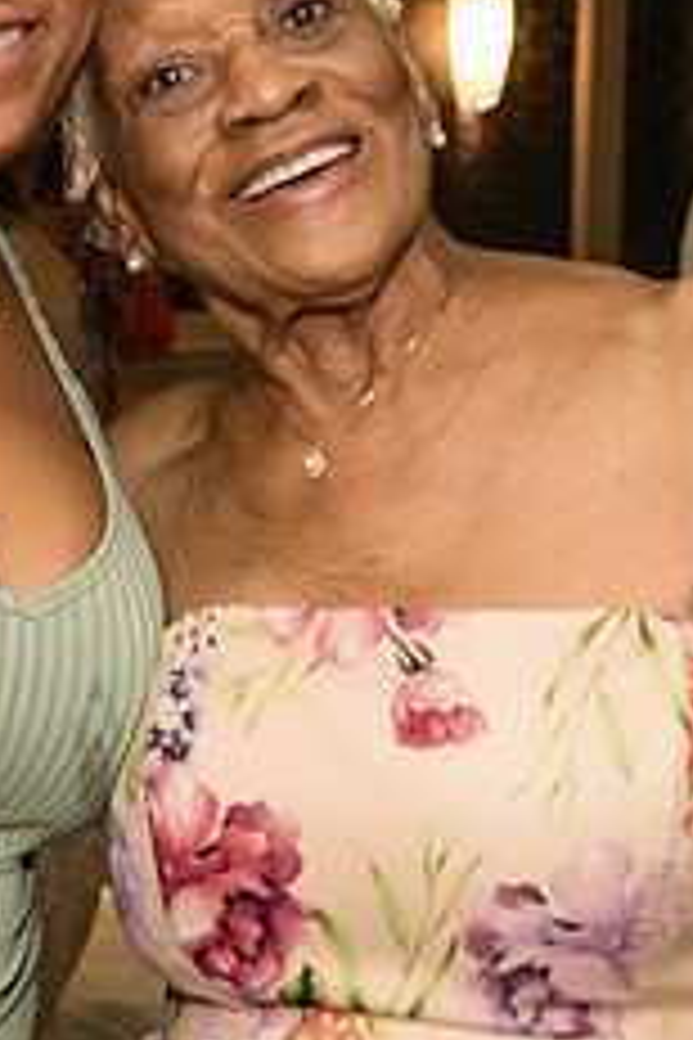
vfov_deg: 14.9
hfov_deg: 9.9
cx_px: 135
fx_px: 3984
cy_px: 547
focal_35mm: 138
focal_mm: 38
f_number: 3.5
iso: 1600
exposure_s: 1/160
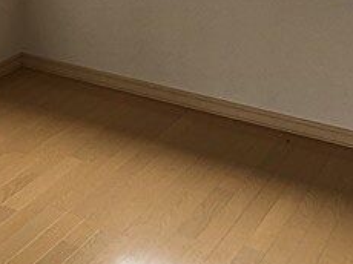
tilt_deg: -12.0
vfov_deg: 17.9
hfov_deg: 24.3
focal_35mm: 78
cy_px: -57
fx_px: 795
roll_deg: -0.5
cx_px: 35
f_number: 1.8
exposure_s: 1/50
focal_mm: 3.99
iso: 25
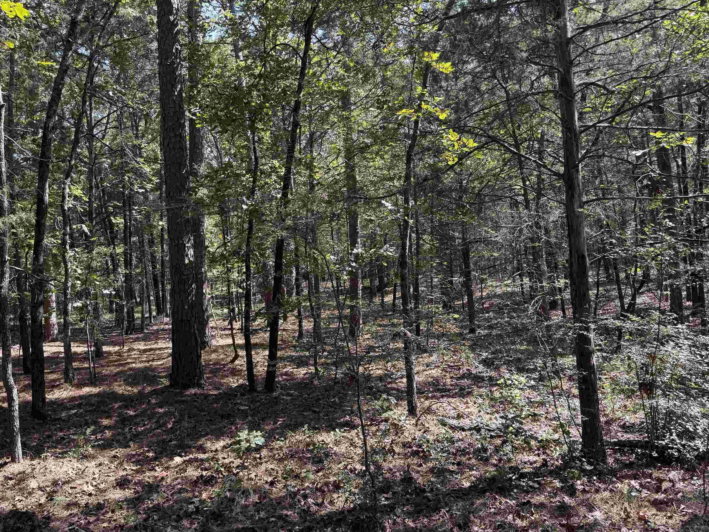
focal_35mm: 29
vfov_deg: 48.2
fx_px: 594
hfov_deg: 61.3
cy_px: 278
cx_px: 295
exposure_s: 1/341
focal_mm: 6.76
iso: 80
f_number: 1.78
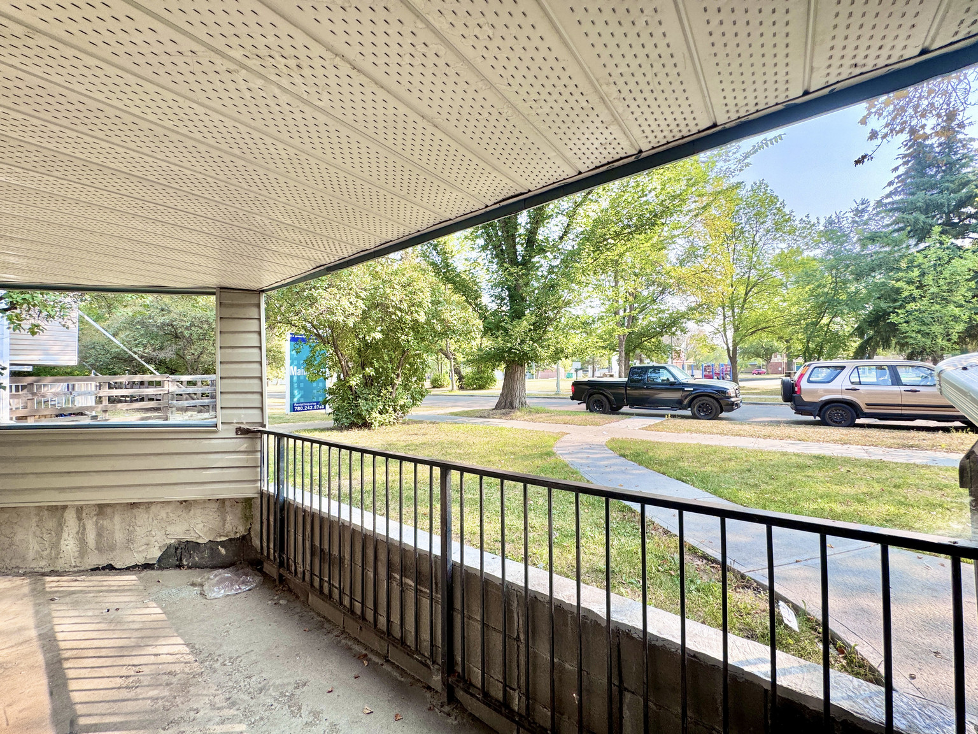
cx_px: 489
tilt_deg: +0.3
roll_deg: +0.6
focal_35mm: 14
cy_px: 367
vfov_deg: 85.7
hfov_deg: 102.1
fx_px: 396
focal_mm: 2.22
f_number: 2.2
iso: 40
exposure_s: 1/344
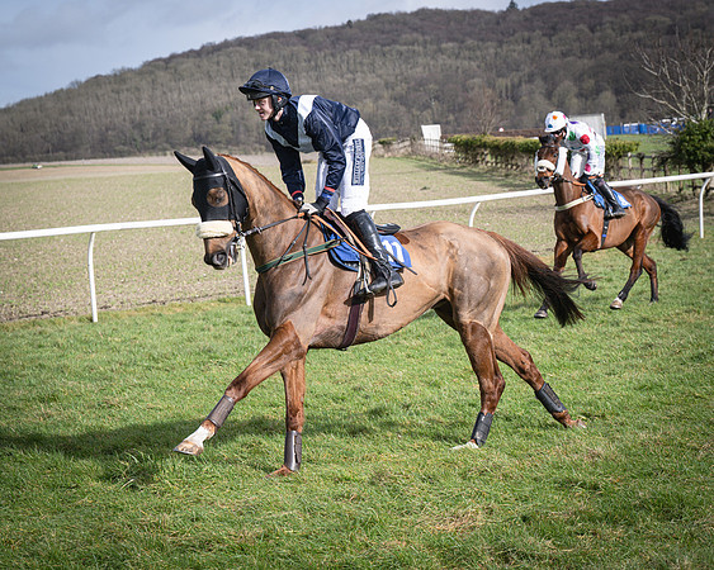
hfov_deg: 19.8
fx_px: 2045
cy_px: 300
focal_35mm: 97
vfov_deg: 15.9
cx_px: 450
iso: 400
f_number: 5.6
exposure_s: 1/1600
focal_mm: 70
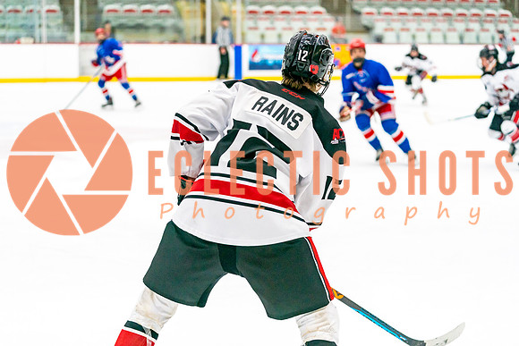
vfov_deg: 19.5
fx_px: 1009
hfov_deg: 28.8
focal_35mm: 70
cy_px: 173
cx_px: 260
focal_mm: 70
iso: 3200
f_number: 2.8
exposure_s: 1/1250
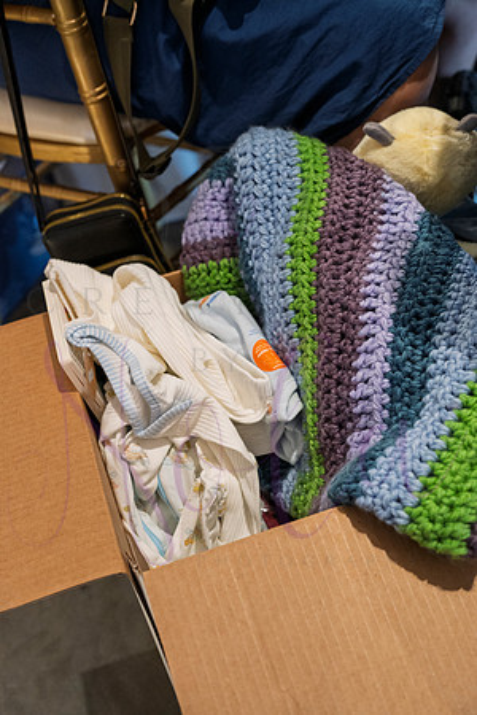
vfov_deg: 39.6
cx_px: 238
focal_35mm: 50
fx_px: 994
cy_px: 358
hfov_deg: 27.0
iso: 3200
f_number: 4
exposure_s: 1/200
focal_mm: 50
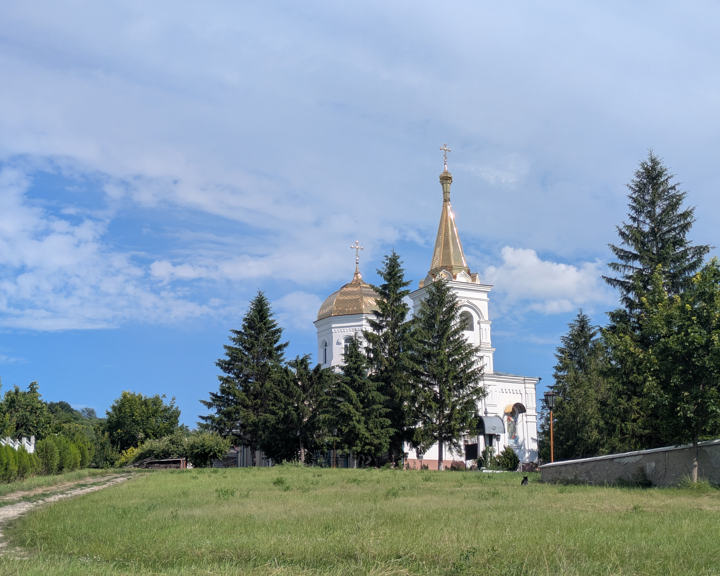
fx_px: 1151
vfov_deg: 28.1
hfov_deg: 34.7
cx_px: 383
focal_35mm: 54
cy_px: 288
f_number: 1.89
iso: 45
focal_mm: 5.43
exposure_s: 1/2857
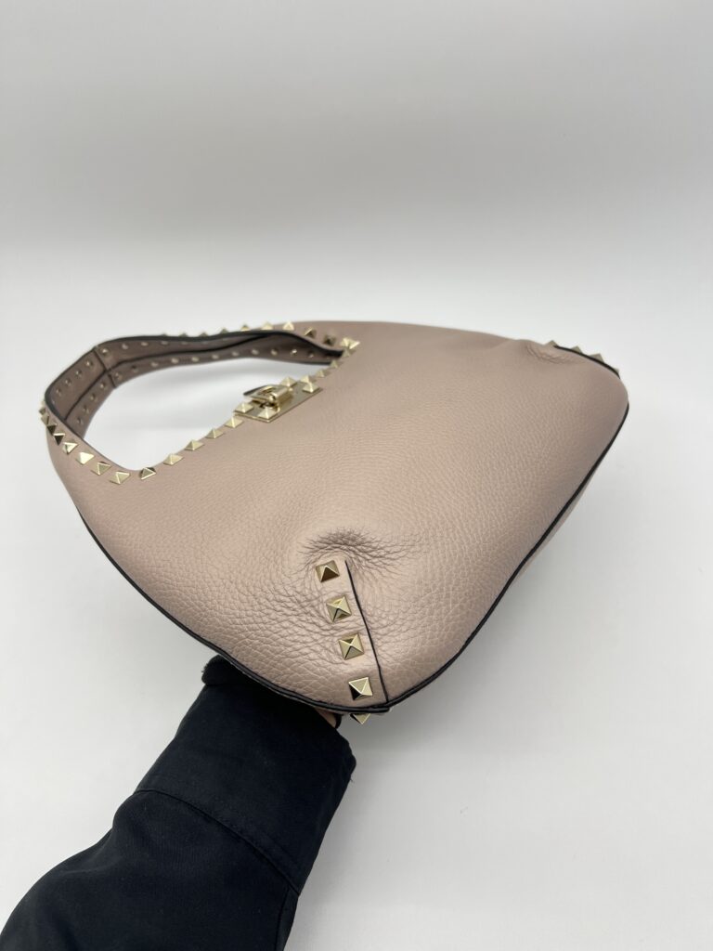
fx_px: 714
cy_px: 476
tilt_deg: -39.6
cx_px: 356
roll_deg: +3.7
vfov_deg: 67.3
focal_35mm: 26
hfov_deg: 53.1
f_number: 1.5
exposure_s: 1/167
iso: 40
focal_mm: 5.7
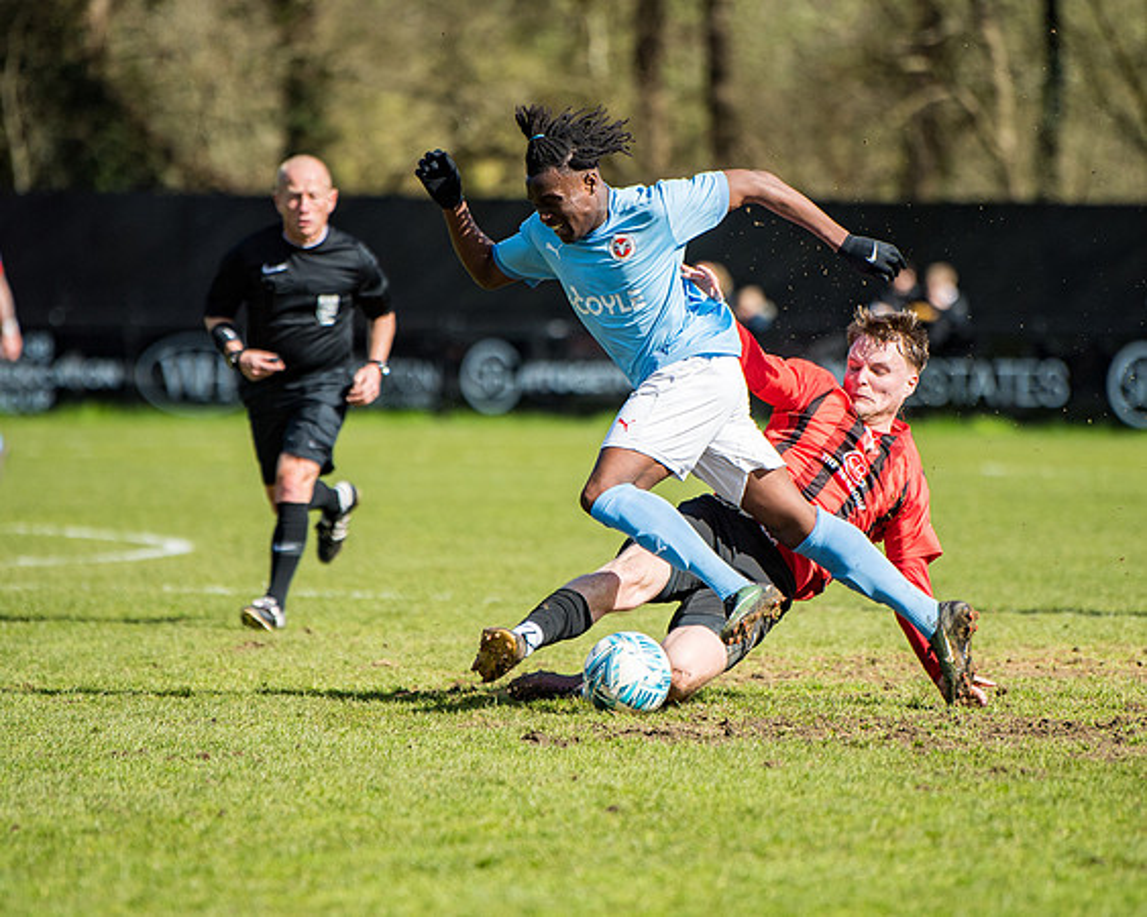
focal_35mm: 300
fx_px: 10174
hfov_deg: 6.5
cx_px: 676
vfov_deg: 5.2
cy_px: 456
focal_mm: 200
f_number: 3.2
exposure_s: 1/8000
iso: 400
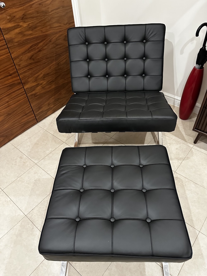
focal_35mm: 24
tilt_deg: -45.7
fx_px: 191
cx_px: 104
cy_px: 138
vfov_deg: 71.6
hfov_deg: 56.8
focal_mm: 6.86
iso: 1000
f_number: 1.78
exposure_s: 1/50
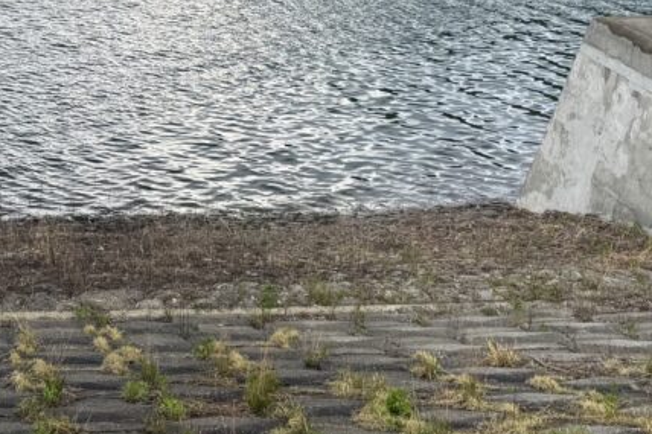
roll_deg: -1.2
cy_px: -224
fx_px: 1267
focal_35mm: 70
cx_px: 32
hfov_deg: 27.5
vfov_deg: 17.4
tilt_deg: -6.6
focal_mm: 6.76
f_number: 1.78
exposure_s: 1/412
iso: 80
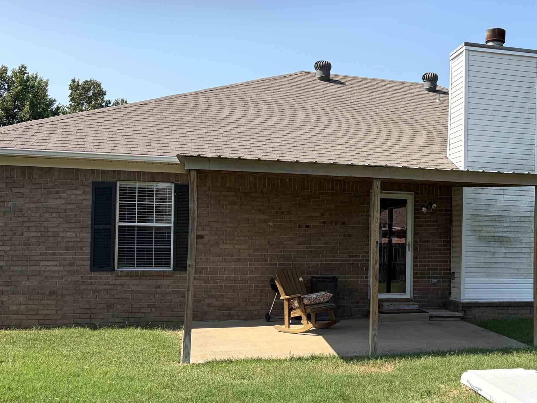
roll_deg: -0.7
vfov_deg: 33.5
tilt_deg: +2.4
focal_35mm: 43
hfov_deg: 42.2
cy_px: 232
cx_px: 419
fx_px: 667
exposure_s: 1/2747
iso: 64
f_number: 1.6
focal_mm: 5.96
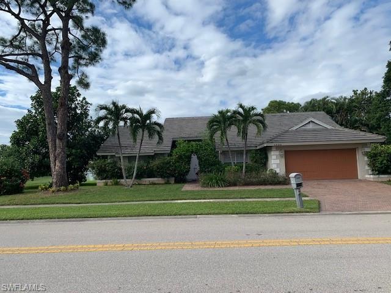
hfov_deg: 67.3
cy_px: 146
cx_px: 196
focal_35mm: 26
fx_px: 294
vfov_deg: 53.1
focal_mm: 4.25
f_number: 1.8
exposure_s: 1/2611
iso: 25
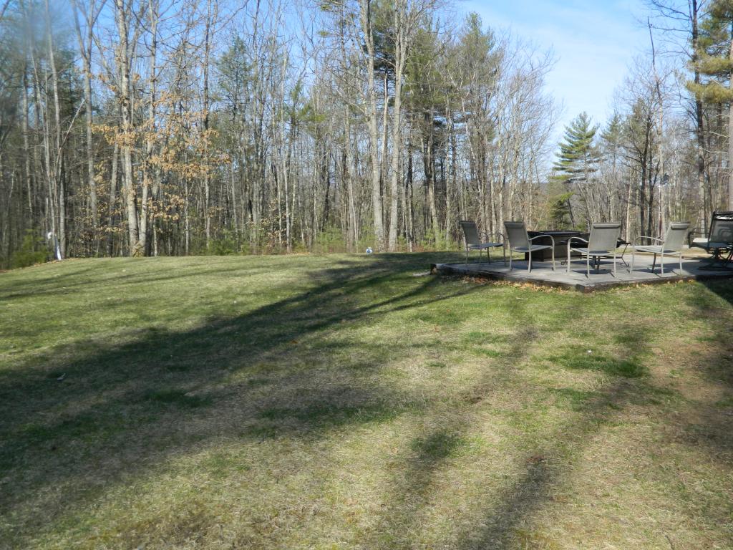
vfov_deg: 45.4
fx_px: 656
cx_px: 366
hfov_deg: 58.4
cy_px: 275
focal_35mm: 31
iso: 110
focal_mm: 5.6
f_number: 3.2
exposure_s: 1/800
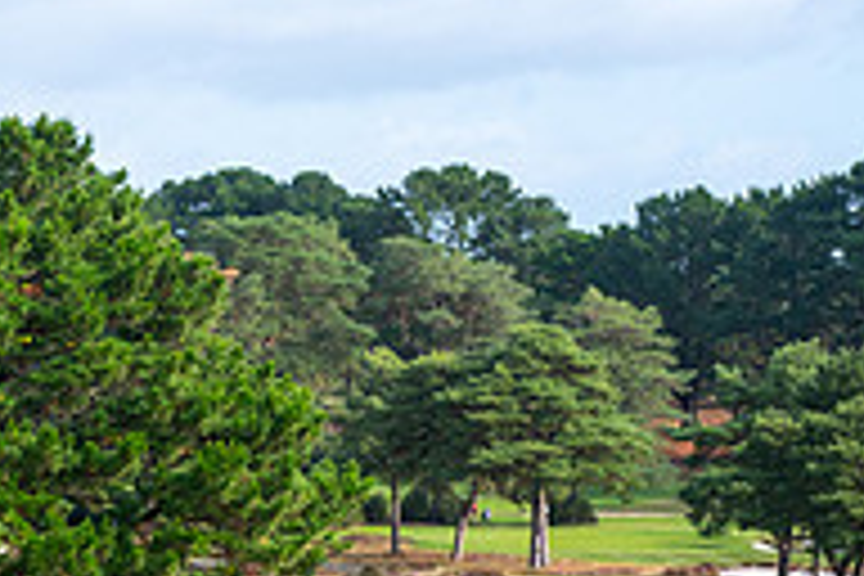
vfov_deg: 6.1
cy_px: 772
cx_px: -364
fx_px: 5352
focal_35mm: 223
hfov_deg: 9.0
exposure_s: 1/640
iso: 500
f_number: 9
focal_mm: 74
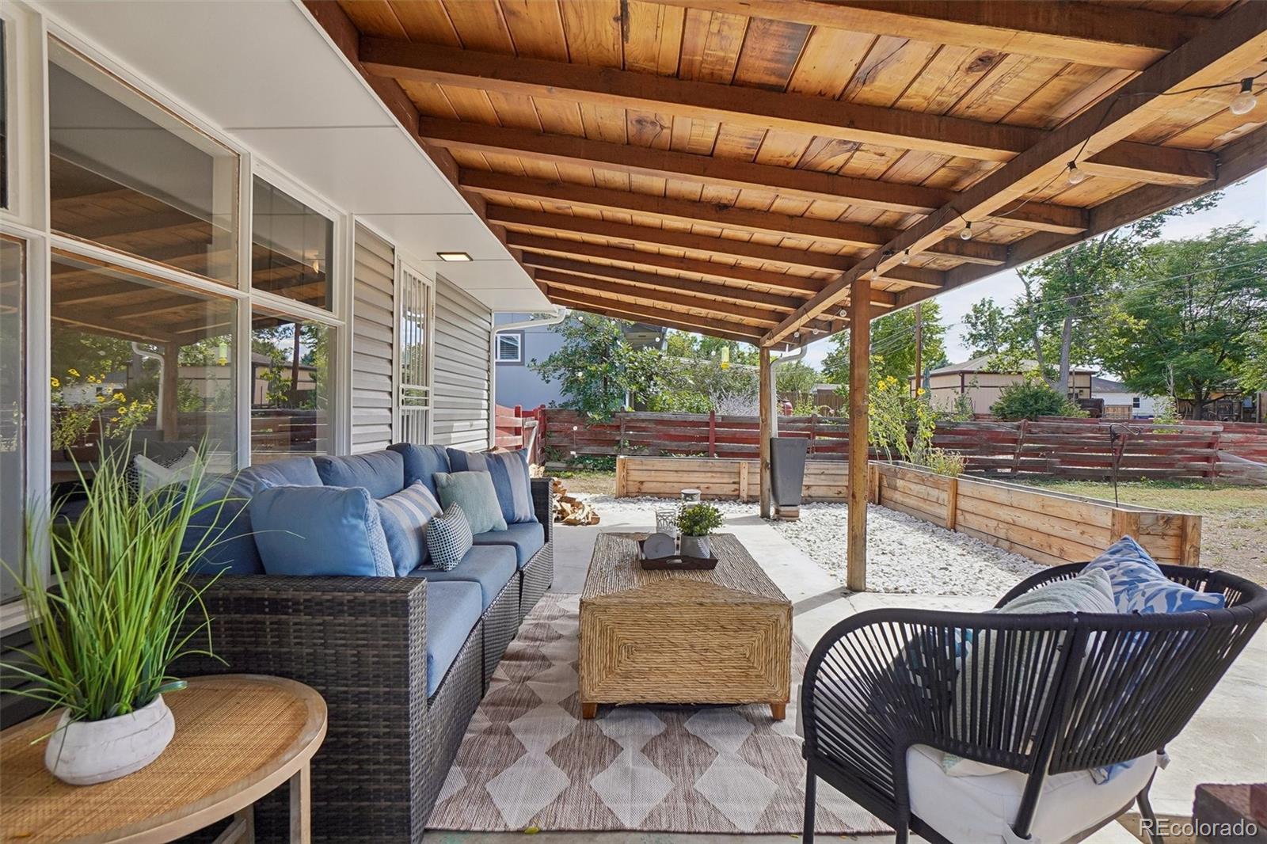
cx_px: 634
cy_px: 422
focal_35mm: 18
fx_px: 633
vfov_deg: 67.4
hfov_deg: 90.0
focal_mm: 12
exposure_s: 1/40
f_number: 8
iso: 100
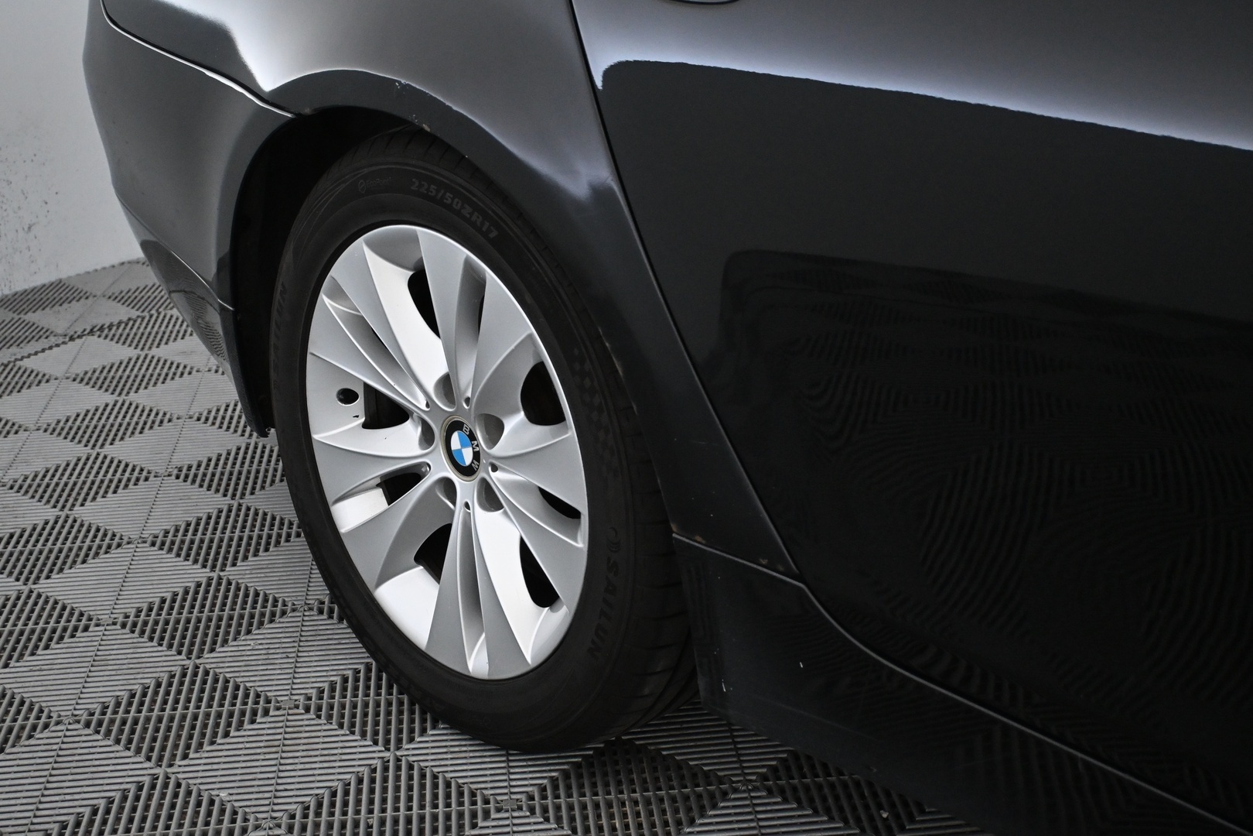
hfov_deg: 40.0
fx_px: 1723
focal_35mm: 50
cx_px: 626
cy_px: 418
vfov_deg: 27.3
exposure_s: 1/80
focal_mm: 33
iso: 3200
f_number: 5
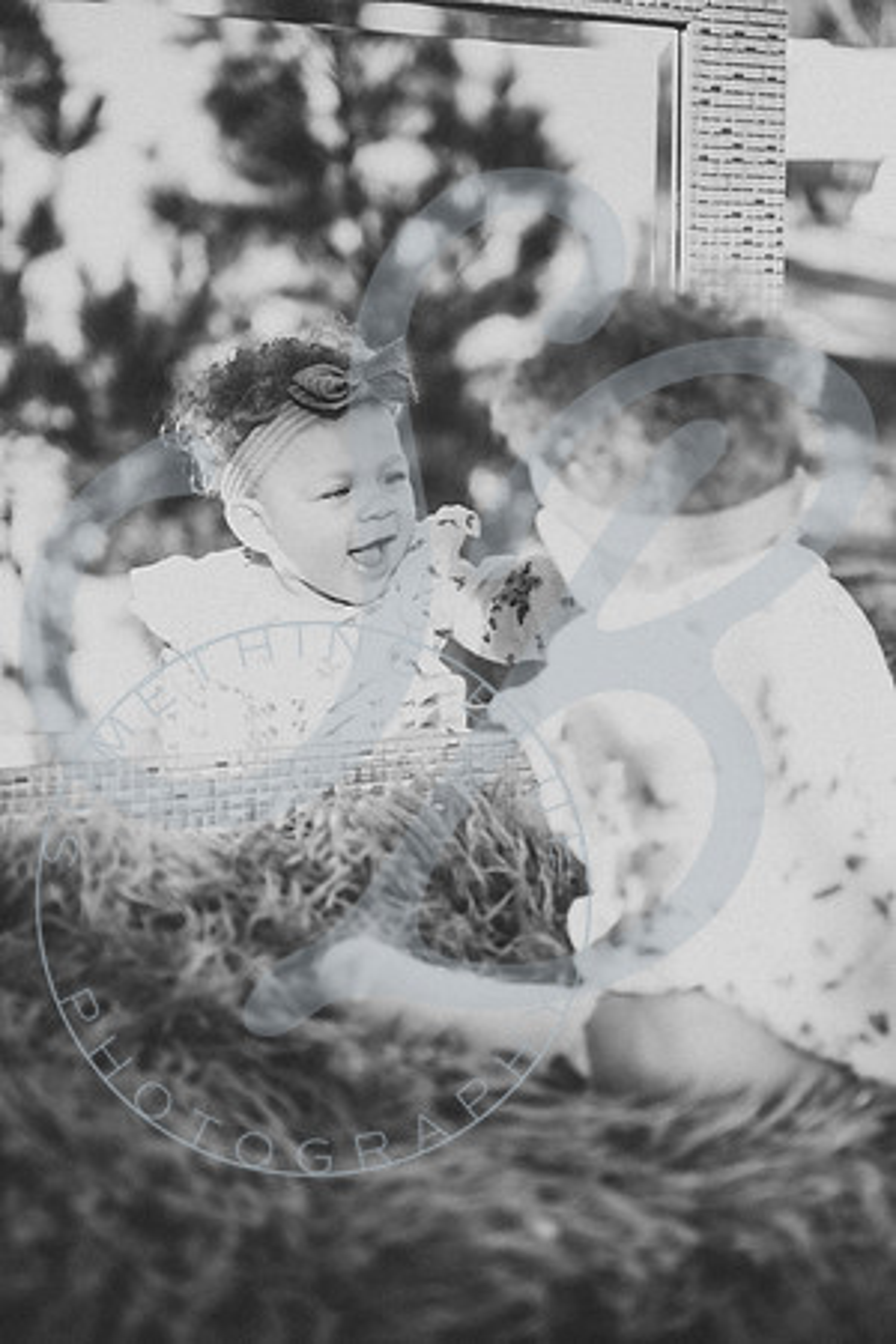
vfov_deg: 35.6
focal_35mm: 56
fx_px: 2091
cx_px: 448
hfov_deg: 24.2
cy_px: 672
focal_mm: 56
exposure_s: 1/400
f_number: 2.8
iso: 200
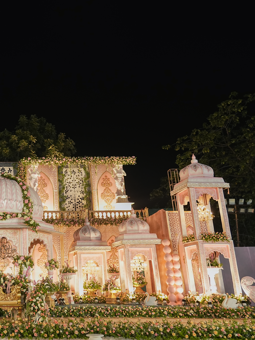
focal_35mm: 35
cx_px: 2
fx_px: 344
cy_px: 172
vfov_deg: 52.6
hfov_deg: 36.7
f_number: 5
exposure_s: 1/125
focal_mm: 24
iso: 1250
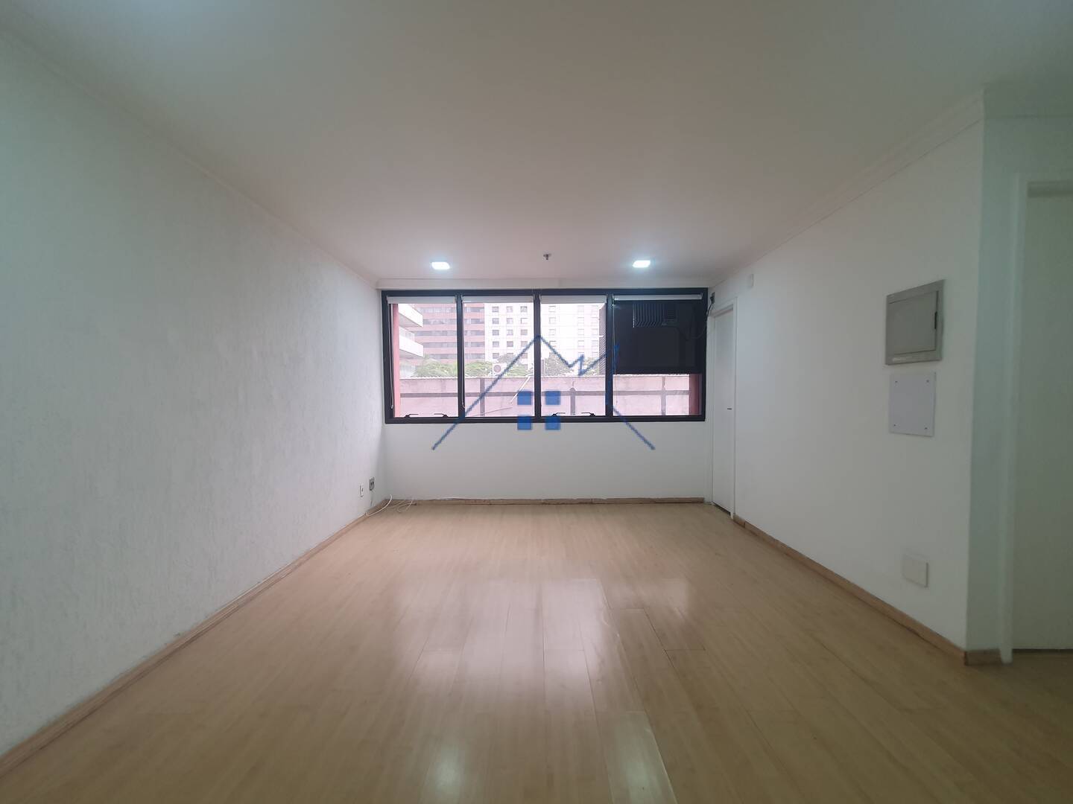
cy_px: 402
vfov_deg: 89.9
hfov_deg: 106.2
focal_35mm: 13
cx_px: 536
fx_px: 403
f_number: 2.2
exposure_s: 1/60
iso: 125
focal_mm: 1.8
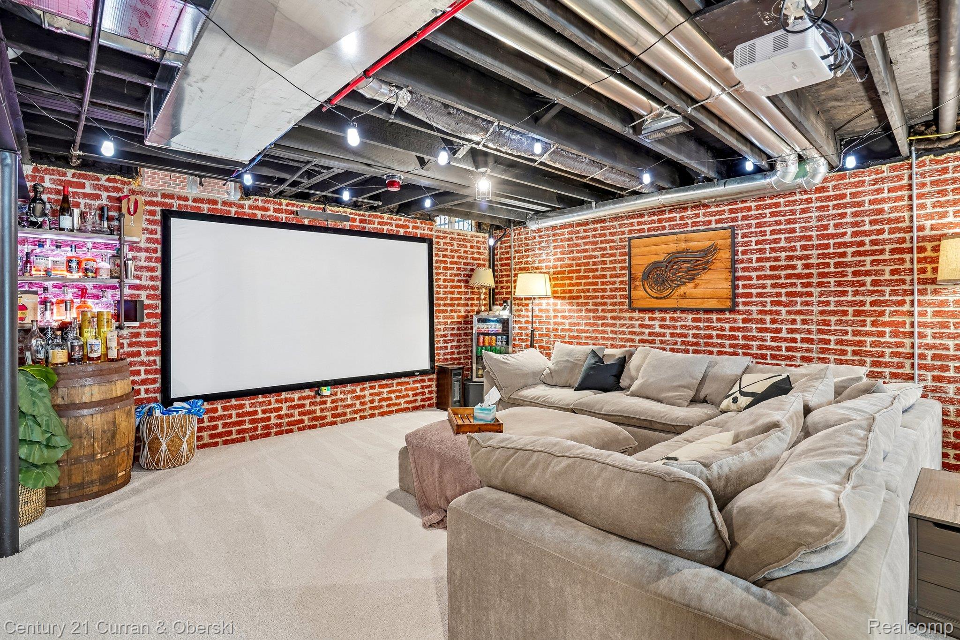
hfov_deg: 96.7
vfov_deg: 73.7
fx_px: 427
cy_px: 320
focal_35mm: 16
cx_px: 480
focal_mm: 16
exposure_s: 1/1.67
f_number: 8
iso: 250
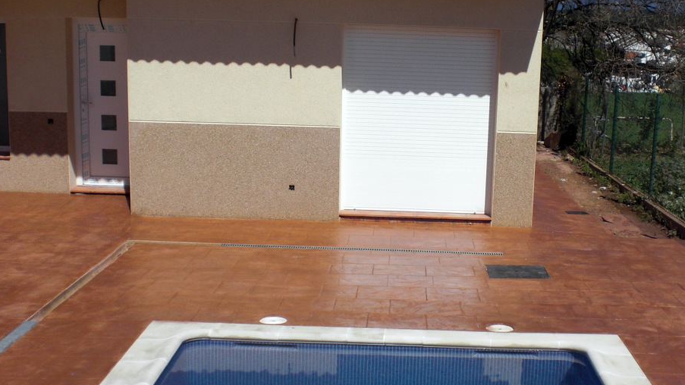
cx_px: 386
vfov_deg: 21.6
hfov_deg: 37.8
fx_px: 999
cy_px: 289
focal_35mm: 55
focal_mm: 6.3
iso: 64
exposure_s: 1/800
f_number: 5.6
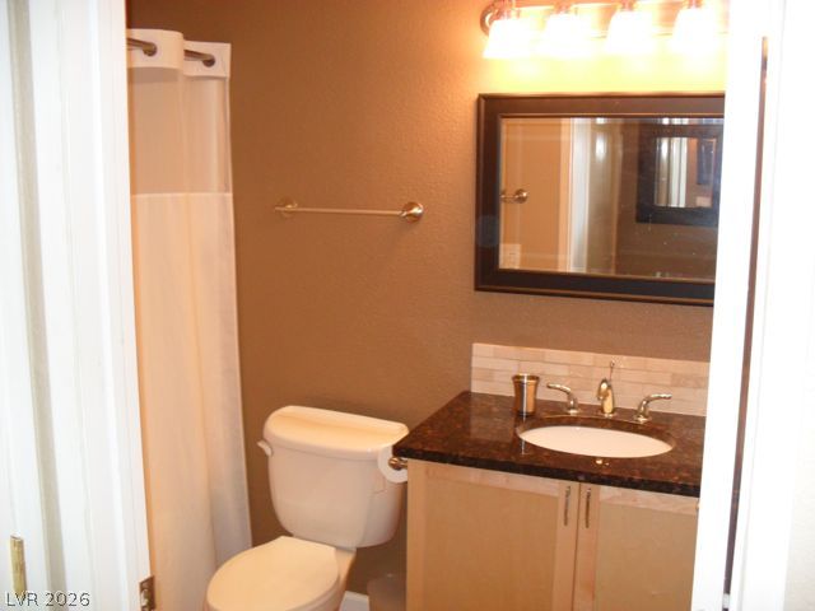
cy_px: 306
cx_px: 408
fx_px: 824
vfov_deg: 40.7
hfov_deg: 52.6
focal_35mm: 35
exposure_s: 1/45
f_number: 3
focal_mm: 6.3
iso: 200
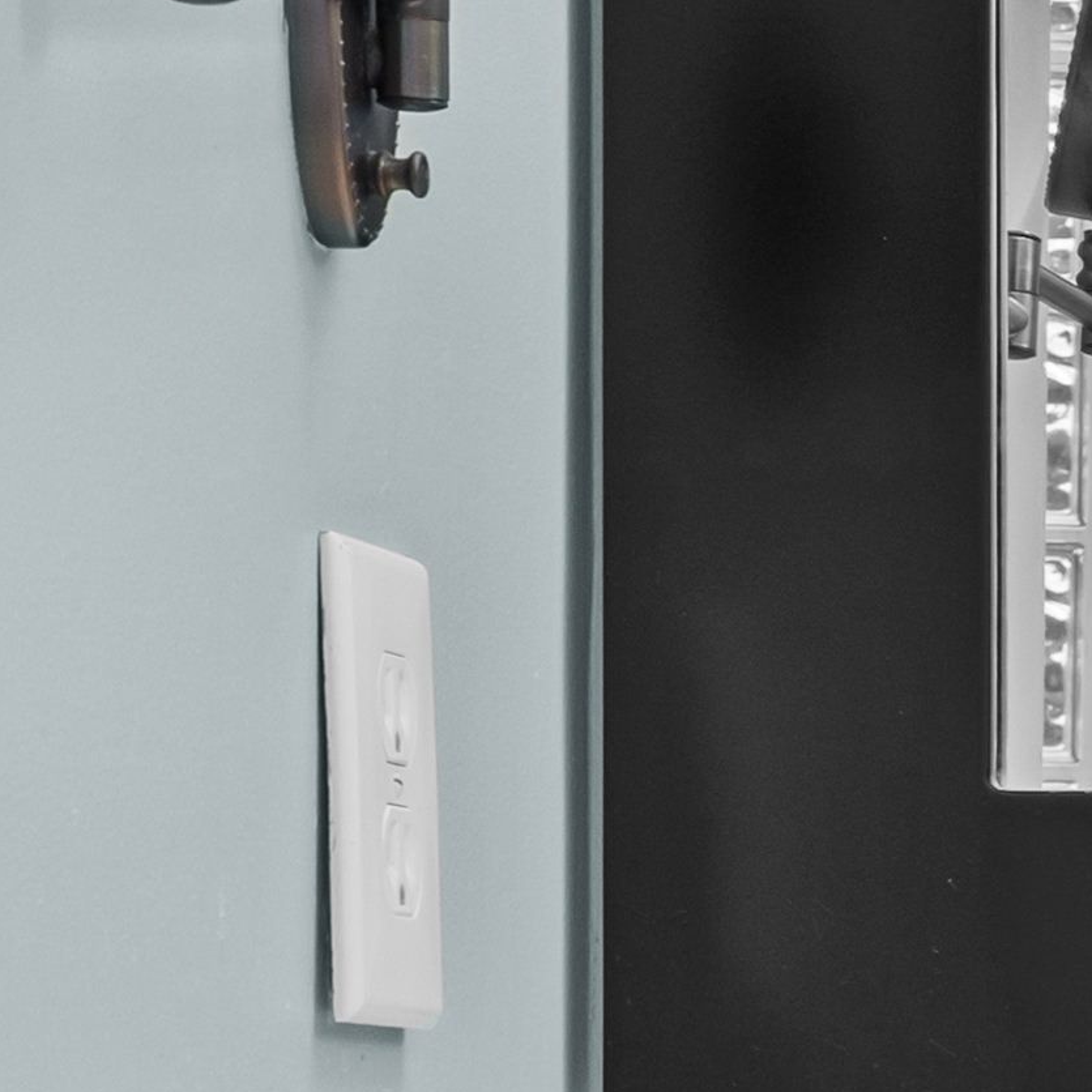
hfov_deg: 7.5
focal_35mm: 178
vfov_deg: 9.8
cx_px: 4115
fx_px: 6353
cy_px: 982
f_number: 8
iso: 400
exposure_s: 1/3
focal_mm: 25
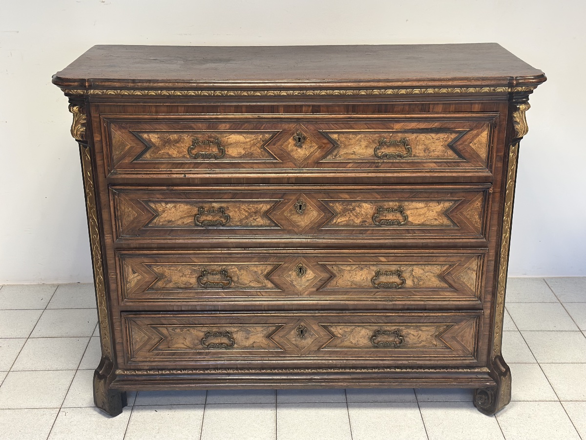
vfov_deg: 30.3
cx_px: 293
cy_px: 220
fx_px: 813
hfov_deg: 39.7
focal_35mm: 48
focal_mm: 6.86
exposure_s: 1/50
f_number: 1.78
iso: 200
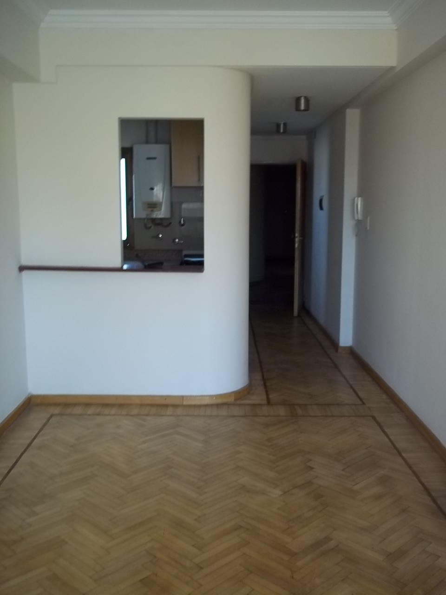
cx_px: 223
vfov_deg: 51.4
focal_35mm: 36
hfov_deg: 39.7
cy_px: 298
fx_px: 618
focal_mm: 6.5
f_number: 3.1
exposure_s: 1/30
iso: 160
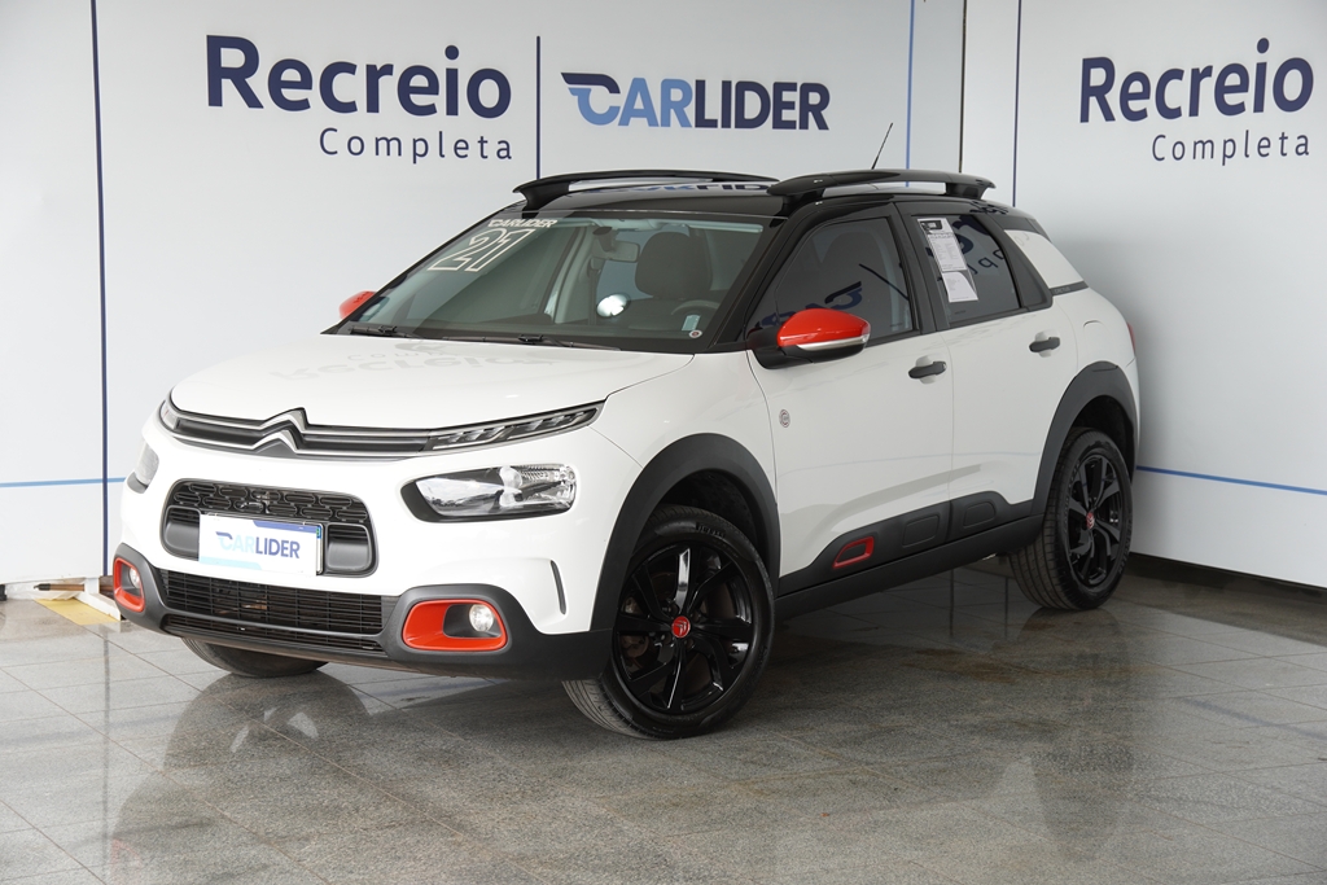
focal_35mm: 69
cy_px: 442
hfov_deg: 29.2
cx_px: 664
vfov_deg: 19.7
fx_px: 2544
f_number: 4
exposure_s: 1/160
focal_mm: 46
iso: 160
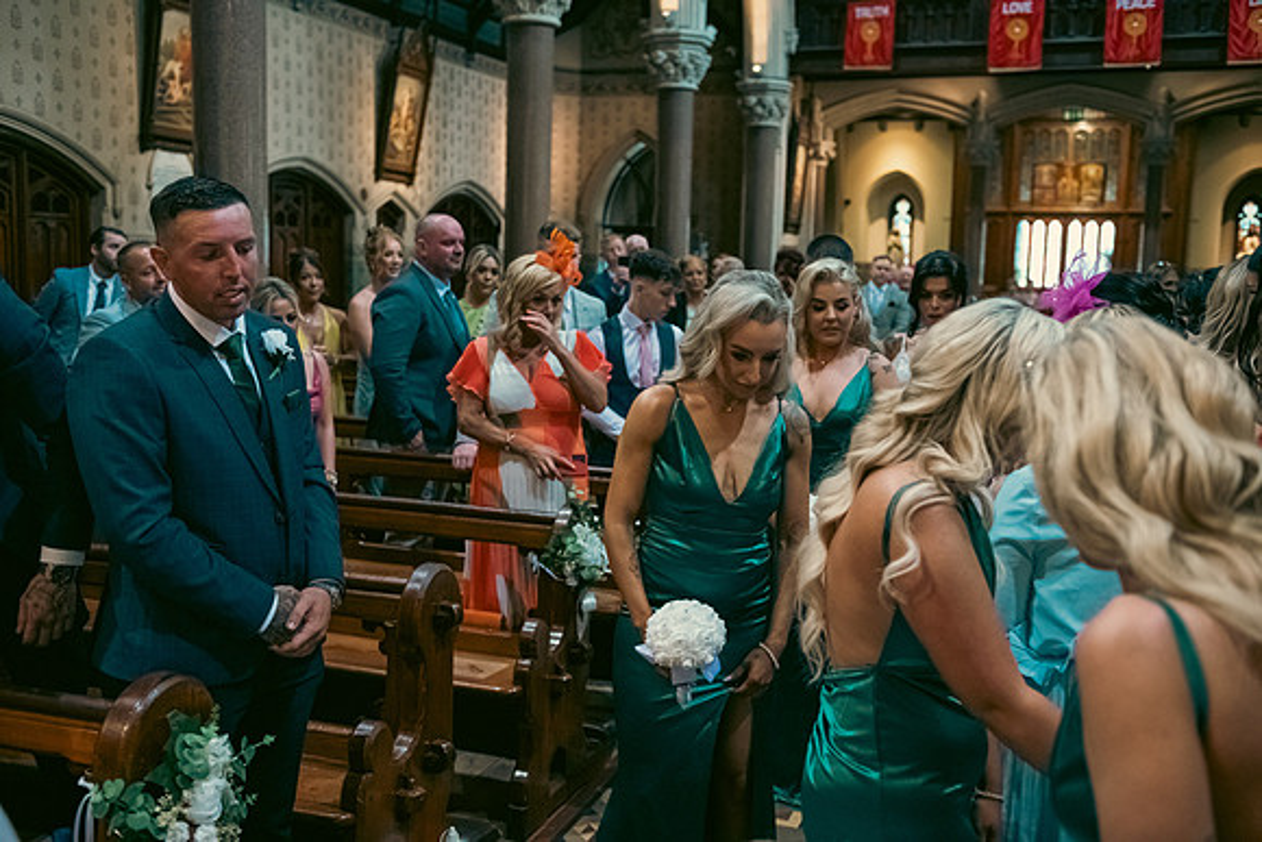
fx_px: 1332
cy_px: 421
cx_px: 631
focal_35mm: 38
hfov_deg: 50.7
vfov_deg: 35.1
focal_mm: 38
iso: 1600
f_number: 3.5
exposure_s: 1/160
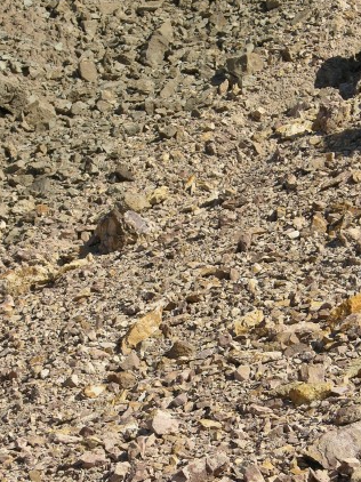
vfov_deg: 10.8
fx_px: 2533
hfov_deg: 8.1
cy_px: 354
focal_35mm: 182
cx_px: 254
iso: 50
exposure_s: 1/376
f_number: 5.1
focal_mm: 25.4
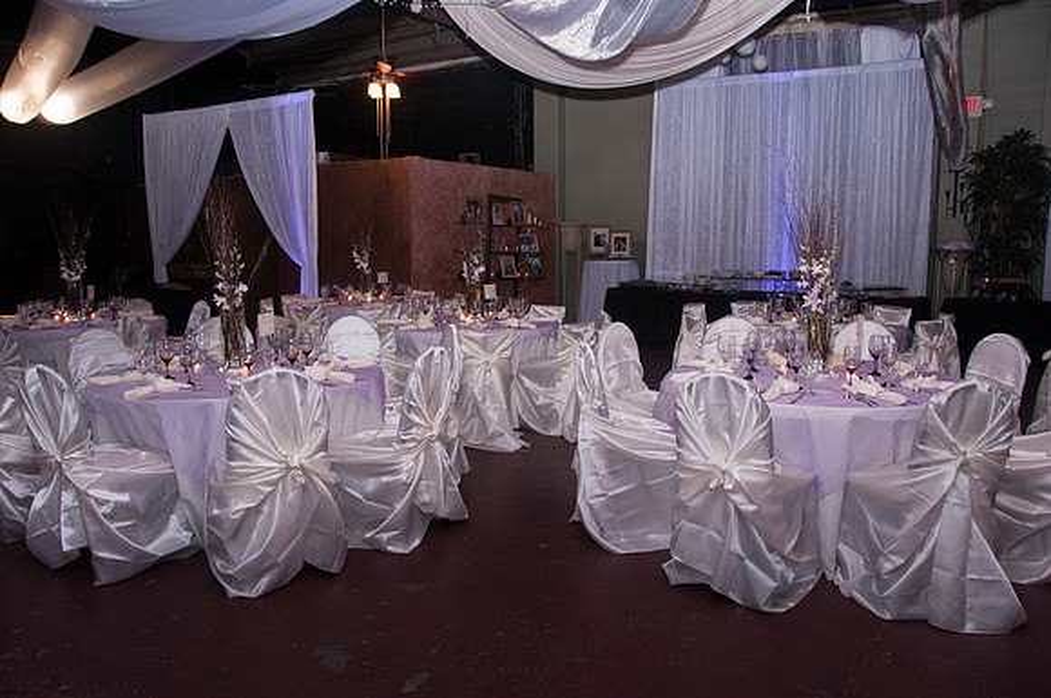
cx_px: 526
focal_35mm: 27
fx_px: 787
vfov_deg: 47.8
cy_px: 349
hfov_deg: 67.5
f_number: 5
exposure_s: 1/50
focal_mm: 18
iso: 800
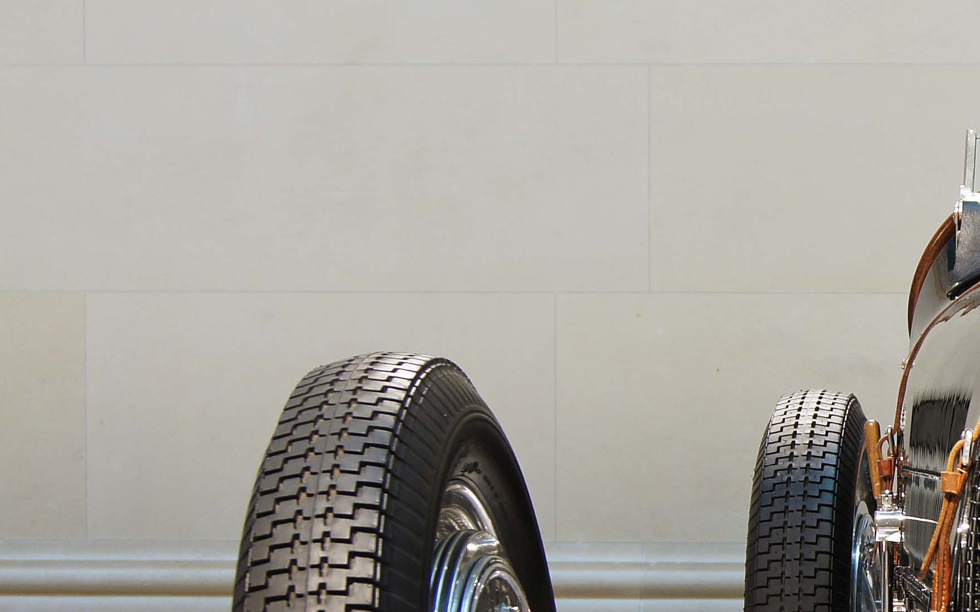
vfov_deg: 10.8
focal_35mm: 120
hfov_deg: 16.7
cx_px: 1170
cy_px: 596
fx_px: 3205
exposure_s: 1/3
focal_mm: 30
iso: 200
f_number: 4.5
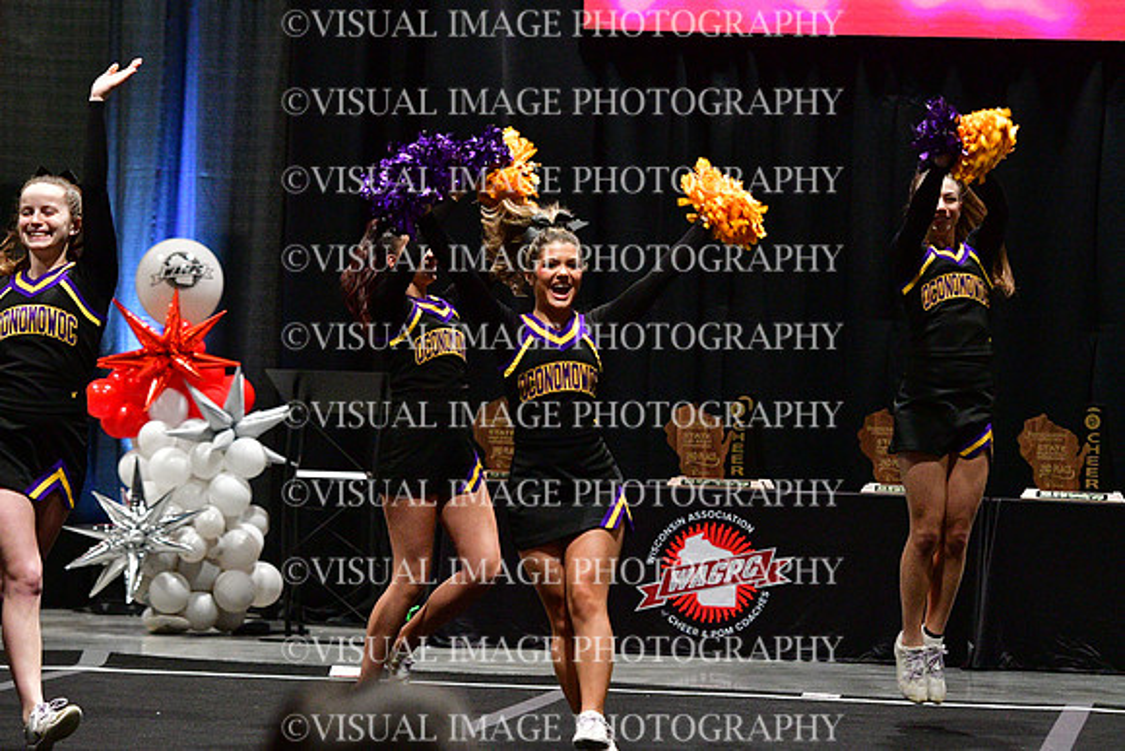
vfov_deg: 7.9
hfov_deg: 11.8
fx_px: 5439
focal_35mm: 174
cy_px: 376
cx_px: 562
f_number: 4
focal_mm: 116
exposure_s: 1/400
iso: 5000
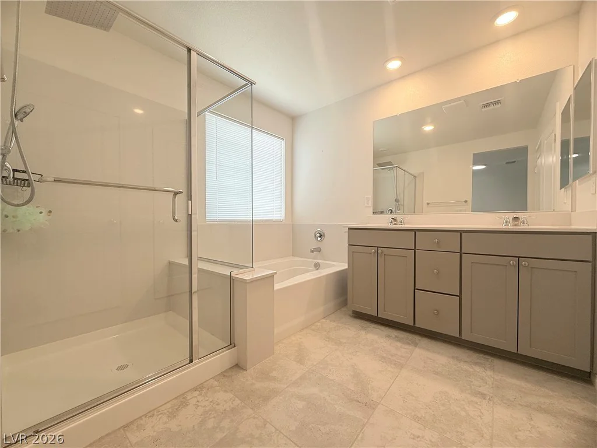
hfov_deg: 102.1
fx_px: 241
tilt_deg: -0.9
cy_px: 224
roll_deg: +0.1
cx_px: 298
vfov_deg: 85.7
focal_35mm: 14
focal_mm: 2.22
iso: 80
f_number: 2.2
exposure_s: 1/120
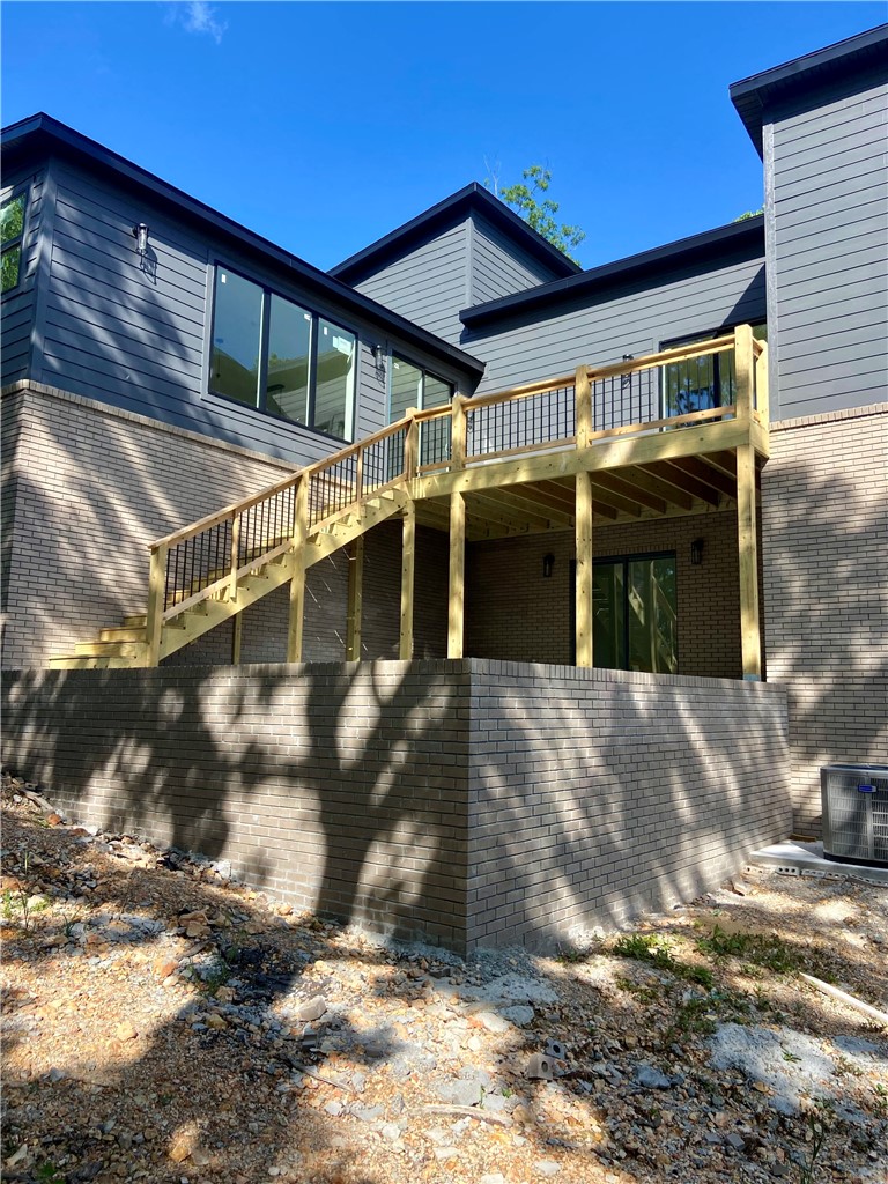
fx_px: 889
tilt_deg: +8.4
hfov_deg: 53.1
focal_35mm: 26
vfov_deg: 67.3
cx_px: 444
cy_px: 592
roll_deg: -1.3
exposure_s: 1/1232
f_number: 1.8
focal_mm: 4.25
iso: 32
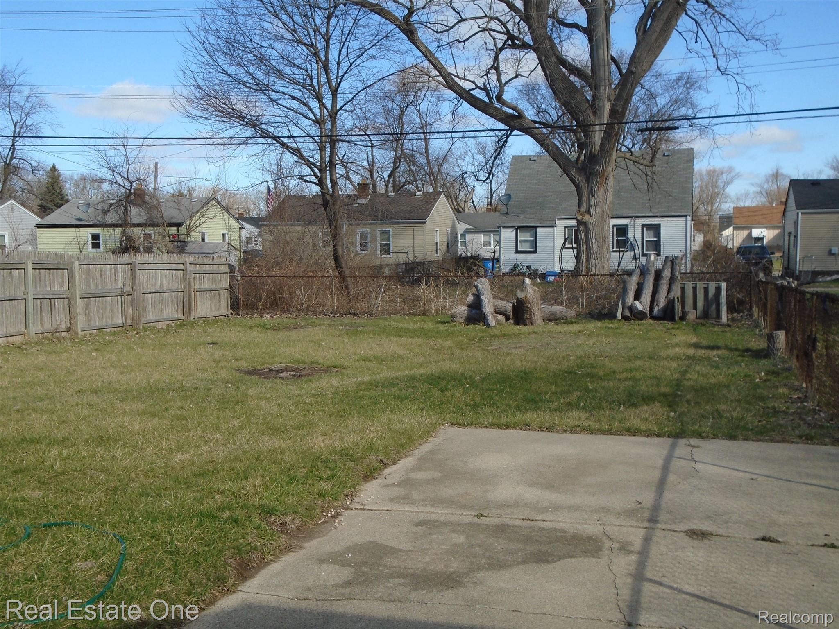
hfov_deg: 44.8
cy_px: 314
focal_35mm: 42
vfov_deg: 34.3
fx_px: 1018
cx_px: 420
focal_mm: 7.4
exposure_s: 1/640
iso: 100
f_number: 4.1
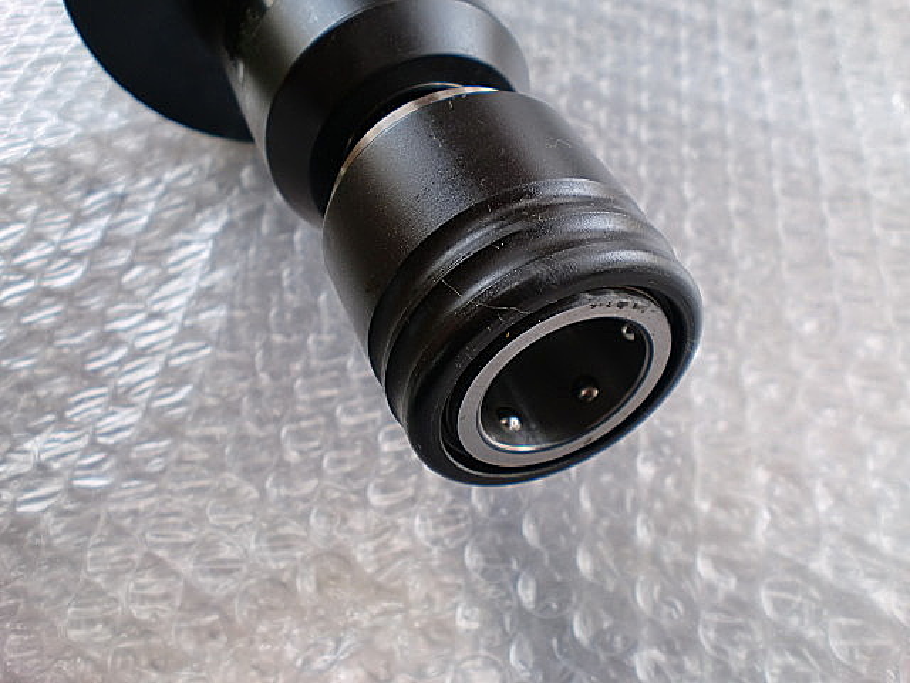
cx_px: 455
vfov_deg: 40.7
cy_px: 342
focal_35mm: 35
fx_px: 920
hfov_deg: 52.6
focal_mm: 6.3
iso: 64
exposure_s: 1/80
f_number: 3.1
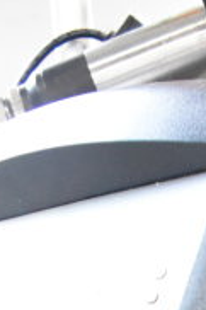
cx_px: 375
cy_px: 752
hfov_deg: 9.6
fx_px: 1169
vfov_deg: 12.0
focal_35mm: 136
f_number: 7.1
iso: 6400
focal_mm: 18
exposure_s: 1/200
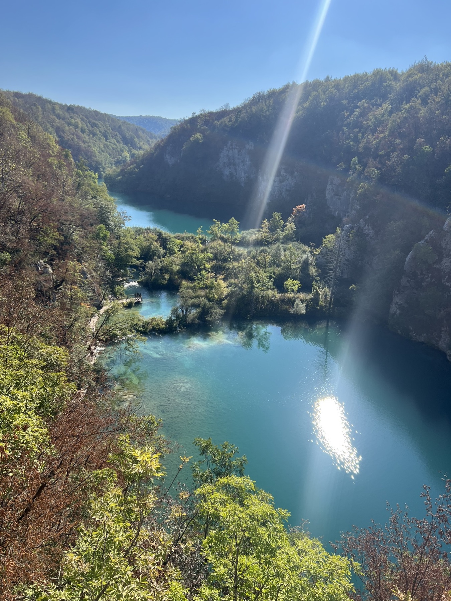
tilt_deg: -16.5
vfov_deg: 67.3
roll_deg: -1.1
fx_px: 452
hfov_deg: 53.1
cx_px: 226
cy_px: 300
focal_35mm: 26
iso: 50
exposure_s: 1/2762
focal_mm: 5.7
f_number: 1.5
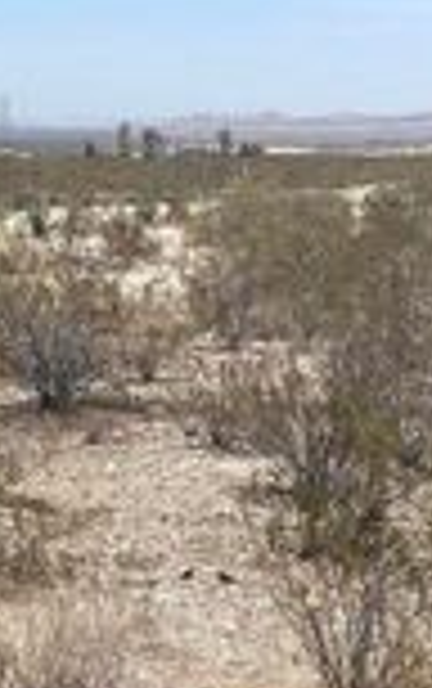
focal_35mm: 120
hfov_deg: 10.3
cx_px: -346
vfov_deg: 15.4
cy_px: -479
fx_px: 2254
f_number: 1.8
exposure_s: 1/4274
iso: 32
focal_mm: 4.25
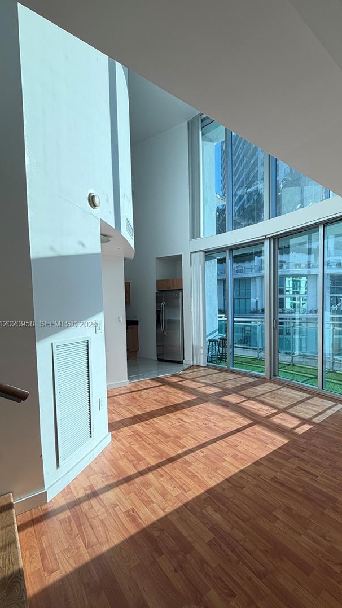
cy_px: 325
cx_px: 246
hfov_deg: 61.2
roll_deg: +0.6
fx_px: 274
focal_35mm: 17
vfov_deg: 95.8
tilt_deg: -3.1
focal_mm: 2.22
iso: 32
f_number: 2.2
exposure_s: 1/770
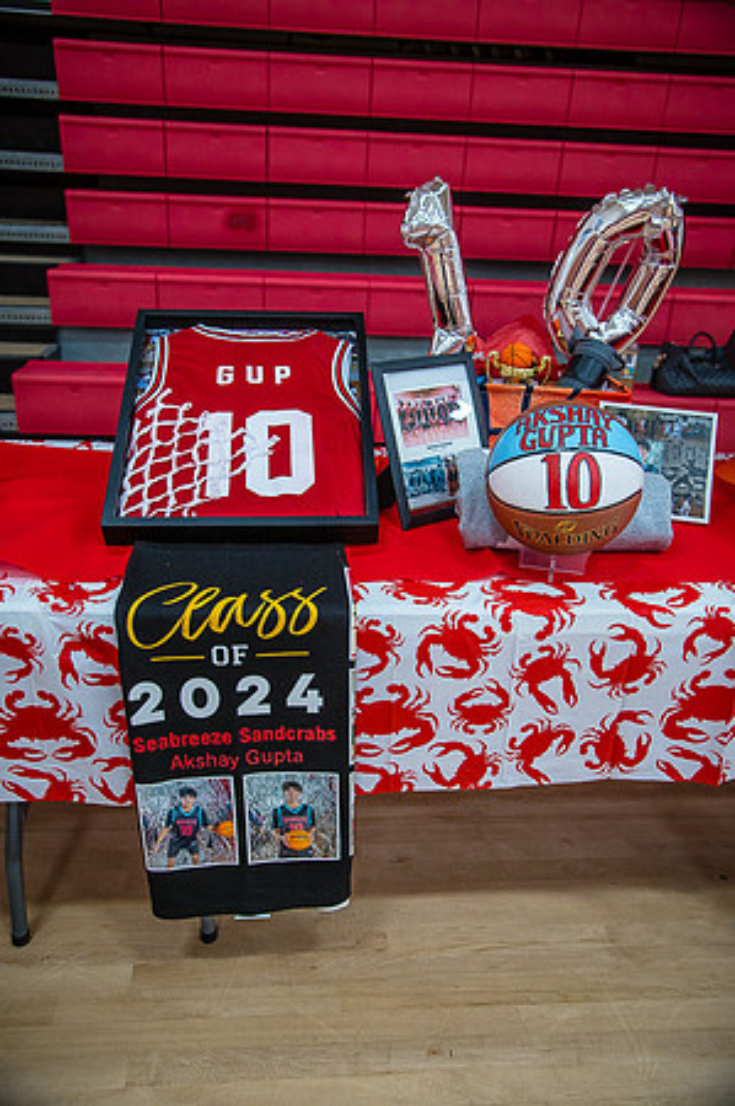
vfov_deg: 60.3
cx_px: 368
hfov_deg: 42.2
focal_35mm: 31
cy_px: 553
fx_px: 951
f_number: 4
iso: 2000
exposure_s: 1/320
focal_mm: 31
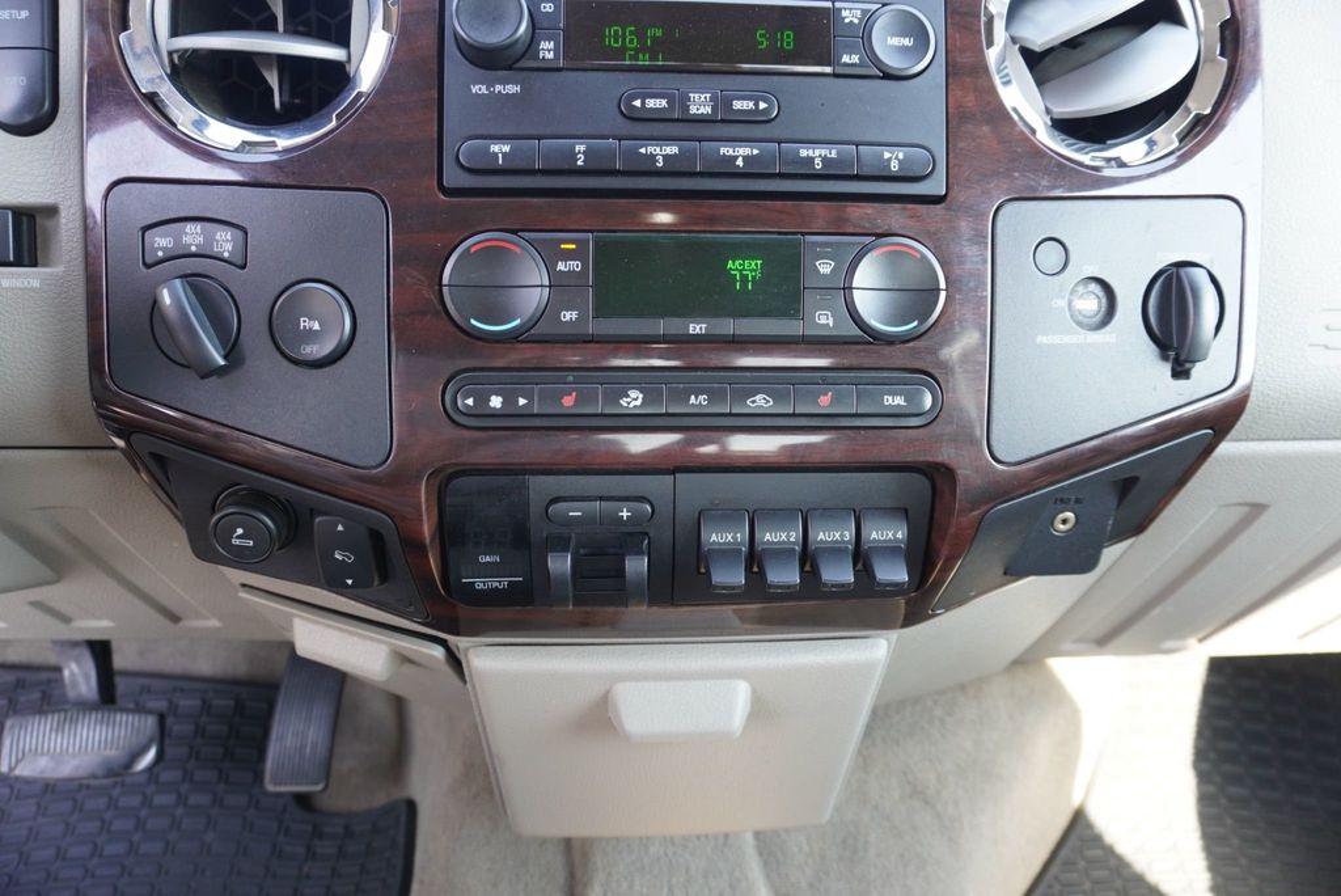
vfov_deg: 53.2
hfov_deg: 73.7
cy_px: 448
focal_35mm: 24
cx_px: 670
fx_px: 894
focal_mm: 16
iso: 400
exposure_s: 1/60
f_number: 4
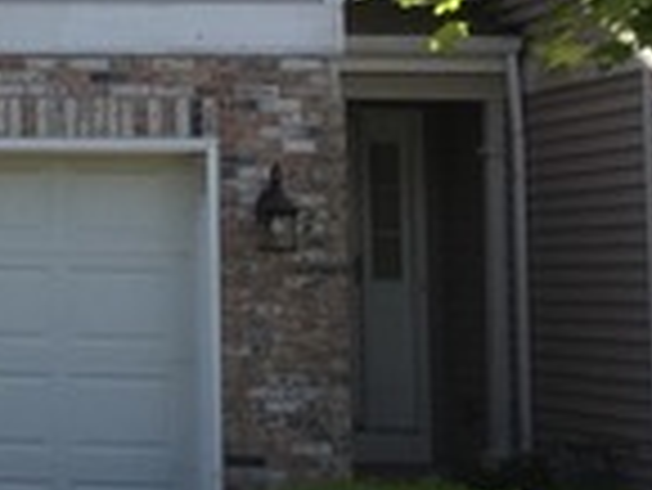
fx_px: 2413
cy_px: 40
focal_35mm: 128
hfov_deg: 13.4
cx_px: -607
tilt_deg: +5.5
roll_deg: -1.1
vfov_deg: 11.5
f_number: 2.2
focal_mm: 4.15
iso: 32
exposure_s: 1/1014
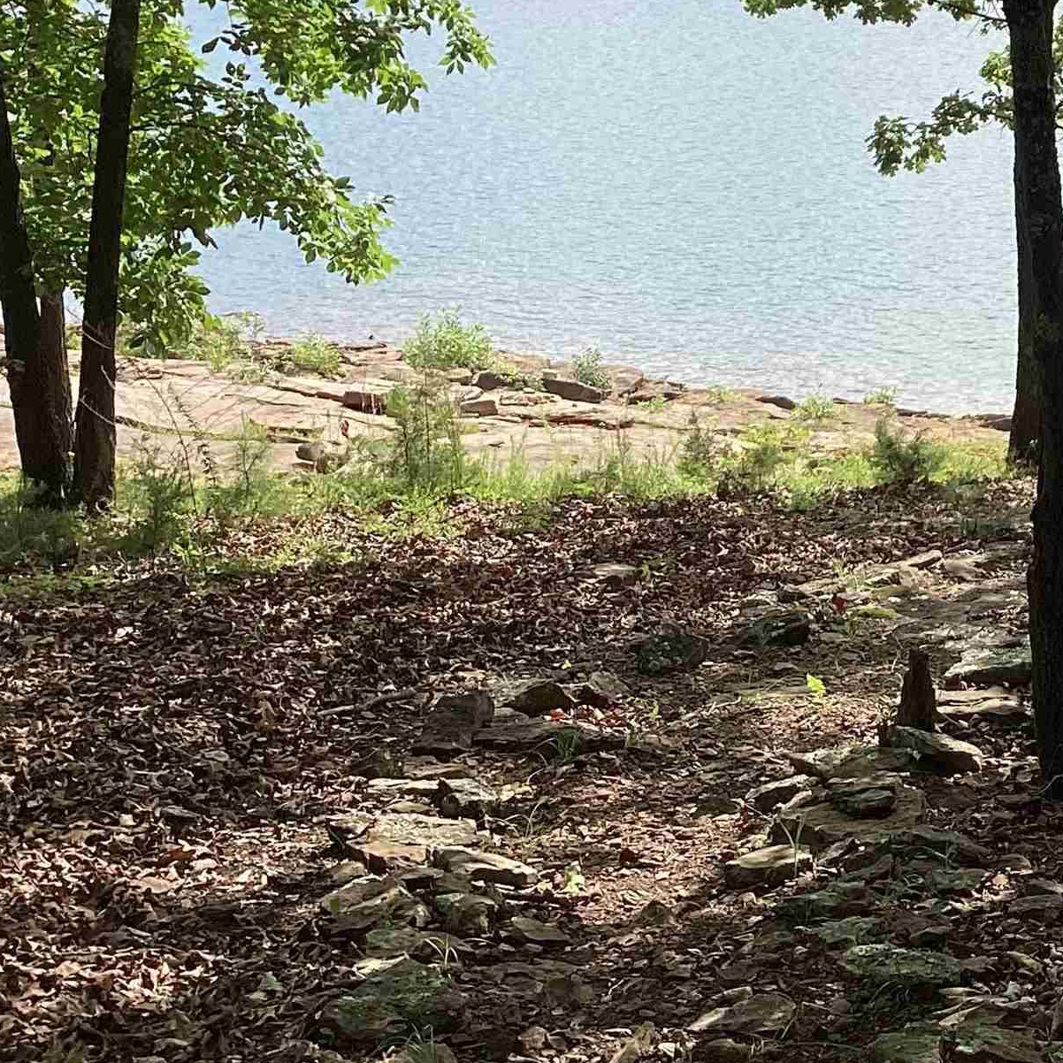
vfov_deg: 24.2
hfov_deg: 23.3
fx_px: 2432
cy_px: 195
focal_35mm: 70
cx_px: 1144
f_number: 2.4
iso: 25
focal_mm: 3.3
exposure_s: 1/1181
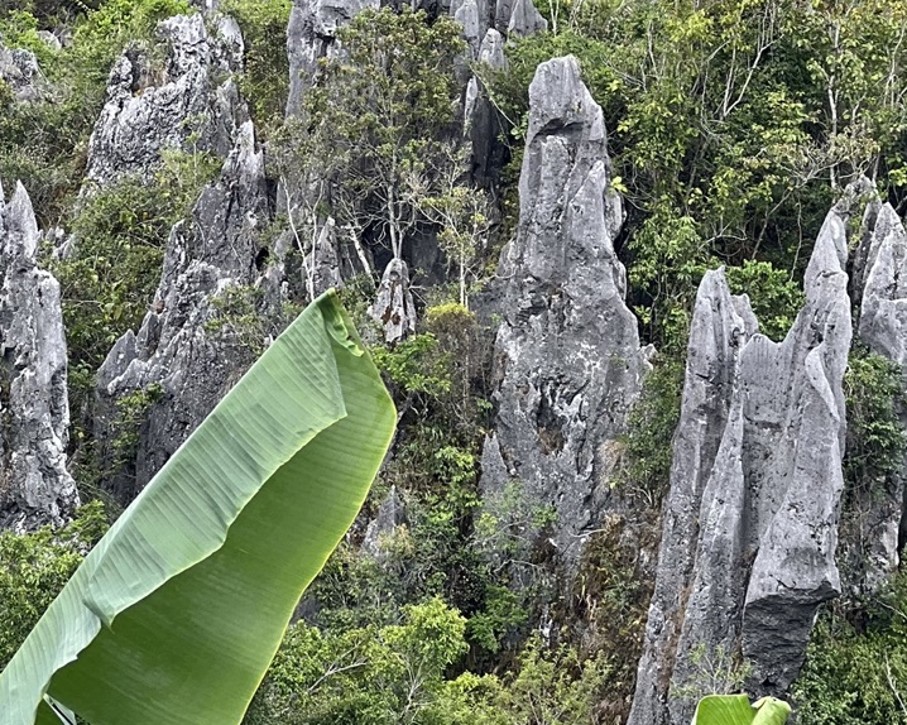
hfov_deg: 12.3
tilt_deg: -1.9
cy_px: 277
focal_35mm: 157
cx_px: 451
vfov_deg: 9.8
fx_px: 4213
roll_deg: -0.6
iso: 32
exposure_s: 1/121
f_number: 2.8
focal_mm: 9
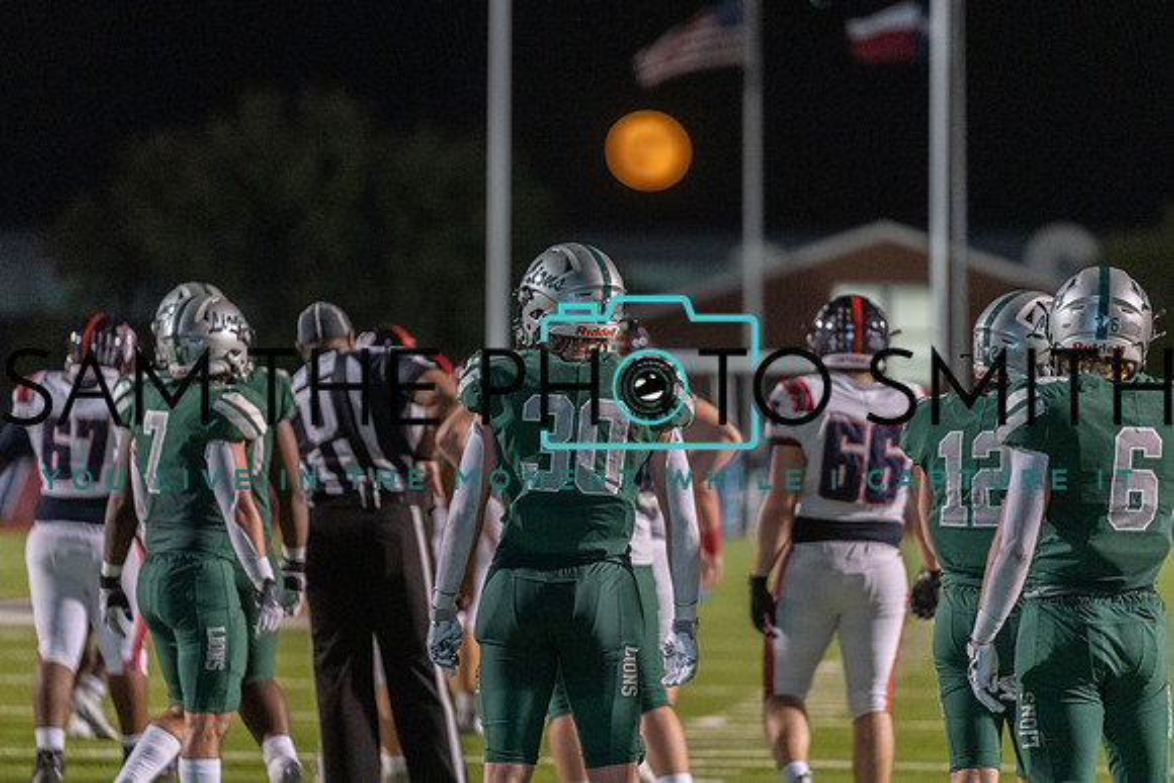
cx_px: 587
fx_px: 6814
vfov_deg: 6.6
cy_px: 392
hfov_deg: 9.8
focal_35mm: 209
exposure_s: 1/1000
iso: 10000
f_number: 2.8
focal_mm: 197
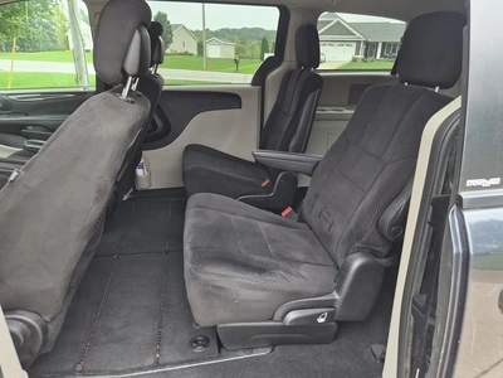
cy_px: 189
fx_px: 334
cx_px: 252
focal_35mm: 23
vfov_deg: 58.9
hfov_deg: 73.9
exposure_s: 1/180
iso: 125
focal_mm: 5.4
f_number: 1.8
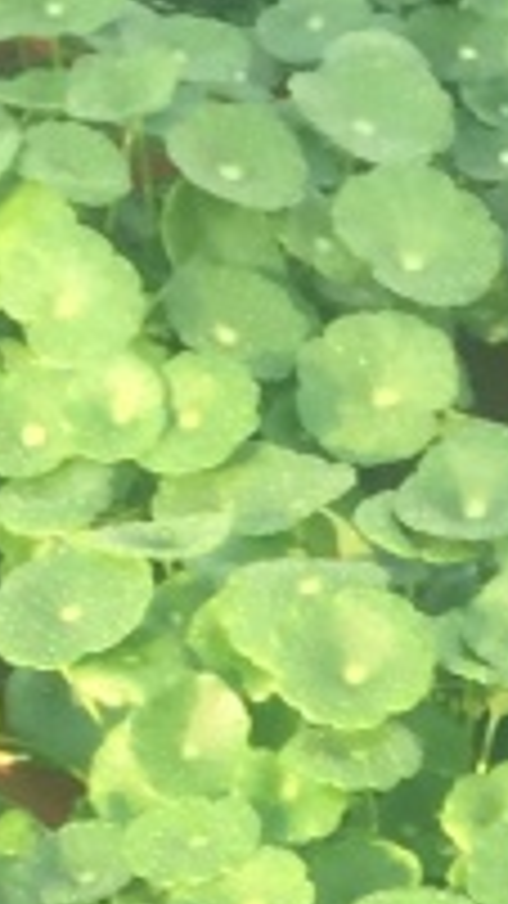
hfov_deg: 7.2
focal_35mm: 168
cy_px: 1855
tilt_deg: -49.6
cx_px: 647
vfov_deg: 11.4
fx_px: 4025
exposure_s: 1/231
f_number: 2.2
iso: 32
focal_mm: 4.15
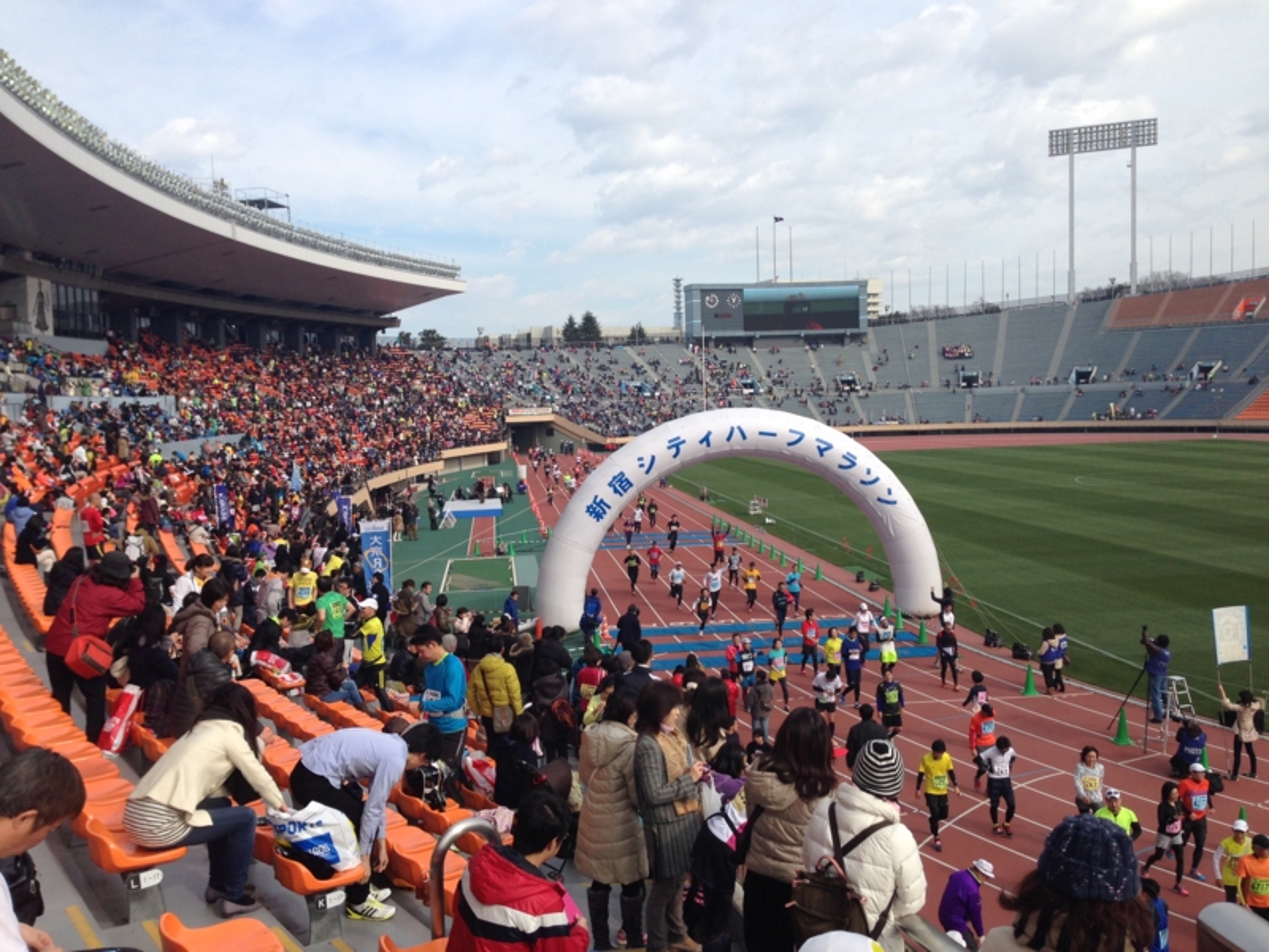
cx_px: 634
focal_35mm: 33
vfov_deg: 42.9
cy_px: 476
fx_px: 1210
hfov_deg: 55.4
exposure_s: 1/1205
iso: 50
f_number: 2.4
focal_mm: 4.12
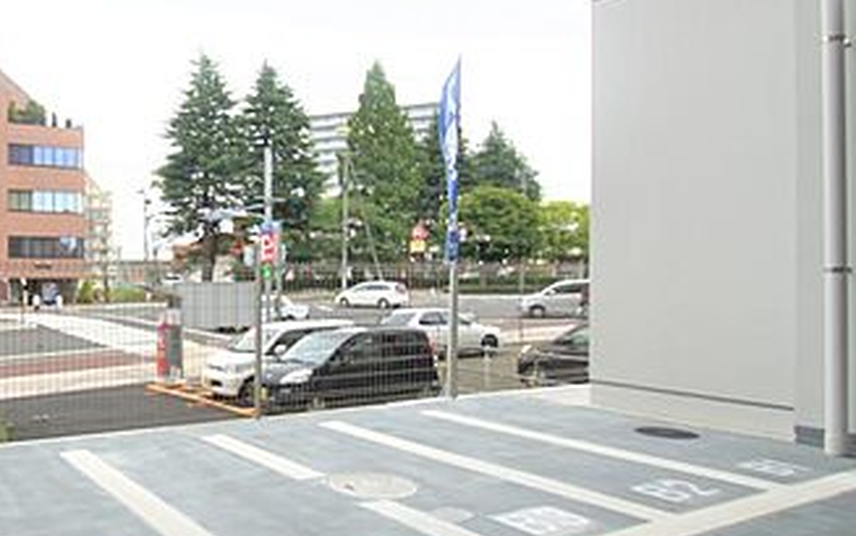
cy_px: 260
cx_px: 175
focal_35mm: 28
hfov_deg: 61.2
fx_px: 654
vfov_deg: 44.6
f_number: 5
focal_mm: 10
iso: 100
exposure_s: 1/60
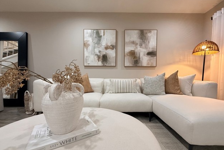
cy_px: 82
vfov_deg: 77.1
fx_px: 93
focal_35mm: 15
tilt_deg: -2.0
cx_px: 114
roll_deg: +0.7
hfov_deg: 100.4
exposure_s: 1/60
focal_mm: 2.22
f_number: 2.2
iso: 320
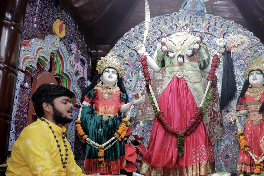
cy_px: 118
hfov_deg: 28.3
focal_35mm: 71
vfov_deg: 19.1
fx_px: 521
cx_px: 177
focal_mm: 50
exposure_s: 1/250
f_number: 2.8
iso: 1600
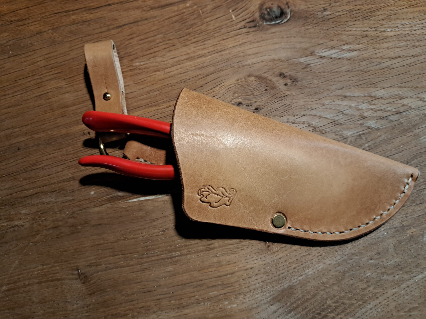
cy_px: 160
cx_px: 213
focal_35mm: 24
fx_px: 295
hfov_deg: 71.6
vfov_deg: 56.8
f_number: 1.8
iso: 400
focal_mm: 5.23
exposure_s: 1/25
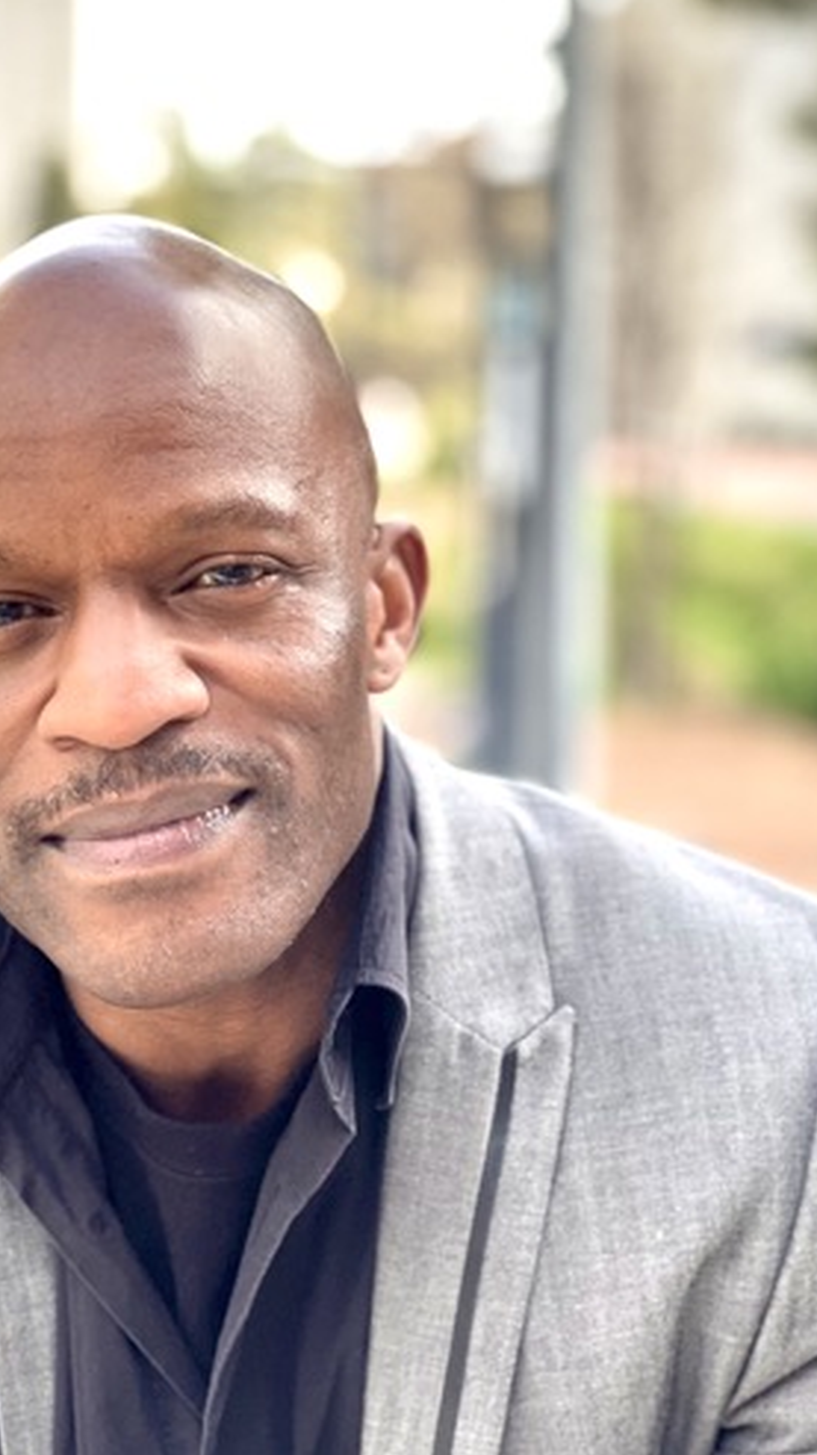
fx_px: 4202
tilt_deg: -6.8
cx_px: 171
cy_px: 877
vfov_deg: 19.6
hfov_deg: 11.1
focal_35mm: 109
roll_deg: +0.1
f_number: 2.8
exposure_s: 1/121
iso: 80
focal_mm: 9
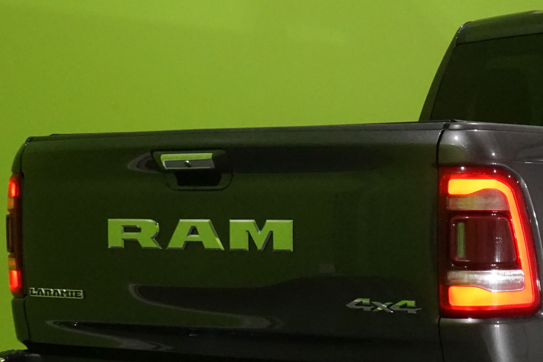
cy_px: 281
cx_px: 581
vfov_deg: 12.4
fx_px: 1659
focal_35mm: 110
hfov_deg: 18.0
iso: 6400
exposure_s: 1/60
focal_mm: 46
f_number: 14
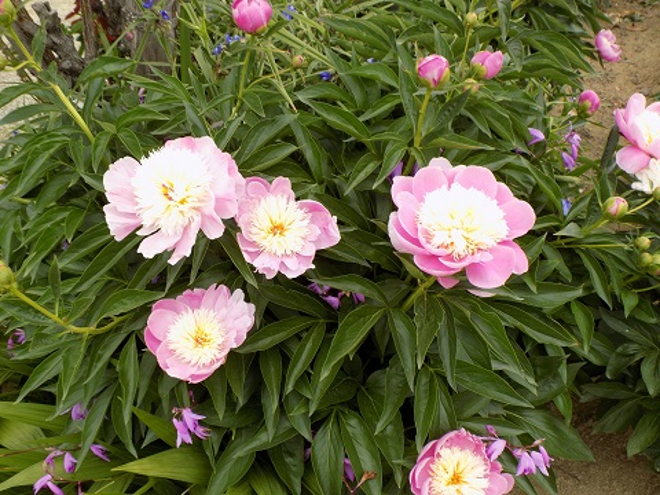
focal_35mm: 37
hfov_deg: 50.1
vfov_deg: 38.7
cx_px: 330
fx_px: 705
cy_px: 248
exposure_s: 1/320
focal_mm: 6.6
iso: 80
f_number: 3.5
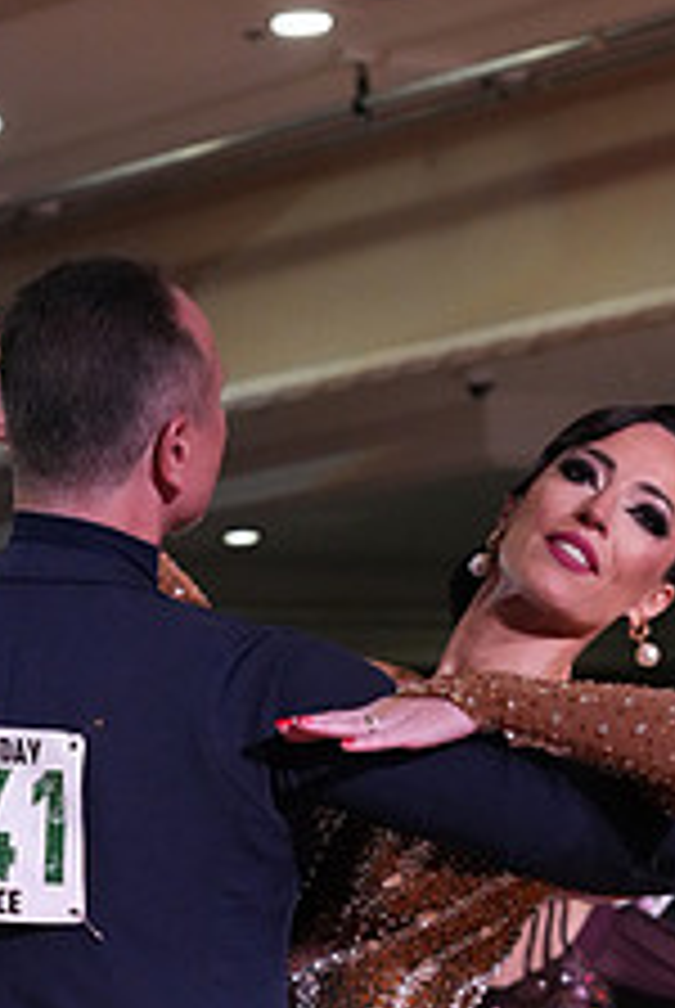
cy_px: 1282
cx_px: 263
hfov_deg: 7.1
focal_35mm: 194
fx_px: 5439
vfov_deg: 10.4
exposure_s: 1/320
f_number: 5.6
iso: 5000
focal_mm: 75
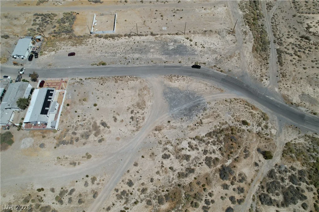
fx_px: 195
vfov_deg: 57.2
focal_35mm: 22
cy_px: 106
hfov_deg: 78.6
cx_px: 160
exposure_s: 1/250
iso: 100
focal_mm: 8.38
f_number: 2.8
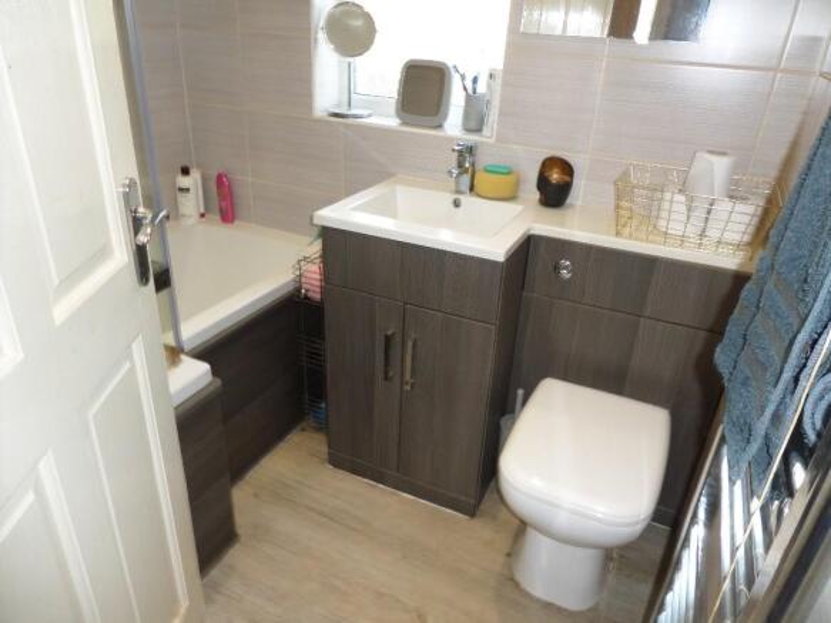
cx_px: 416
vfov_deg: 56.8
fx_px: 576
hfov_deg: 71.6
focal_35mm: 24
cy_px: 312
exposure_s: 1/20
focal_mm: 4.3
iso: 100
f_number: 3.1
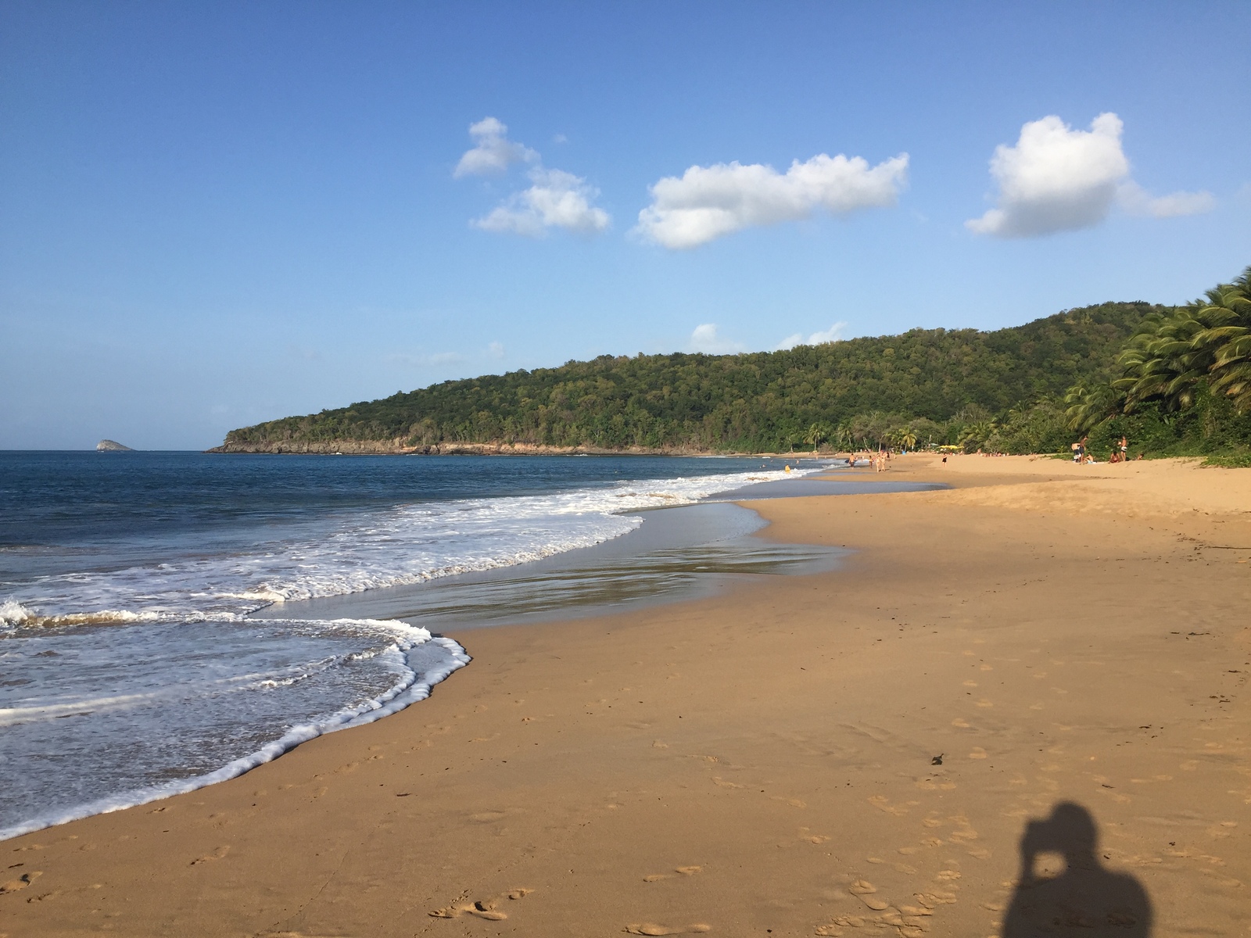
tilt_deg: -2.1
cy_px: 469
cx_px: 626
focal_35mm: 29
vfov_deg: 48.2
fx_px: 1048
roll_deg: -1.4
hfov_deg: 61.7
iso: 32
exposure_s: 1/2198
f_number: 2.2
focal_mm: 4.15
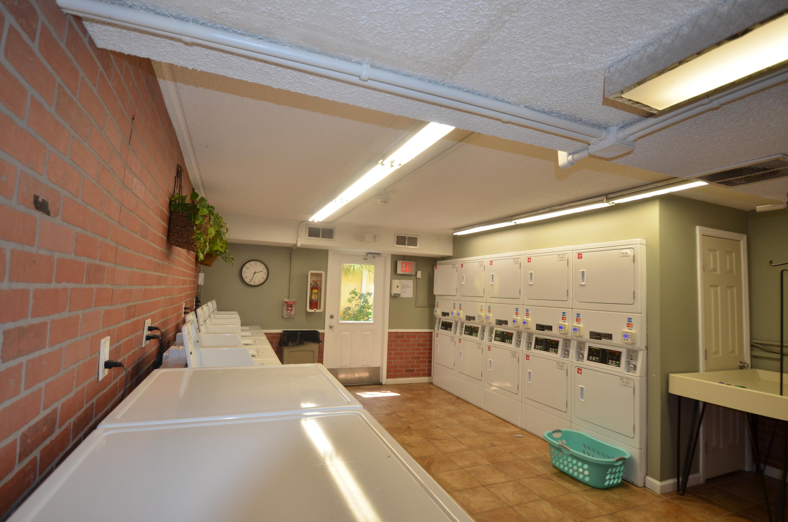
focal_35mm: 17
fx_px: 377
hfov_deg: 92.6
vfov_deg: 69.4
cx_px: 394
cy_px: 261
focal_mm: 11.5
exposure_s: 1/125
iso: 320
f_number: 3.5
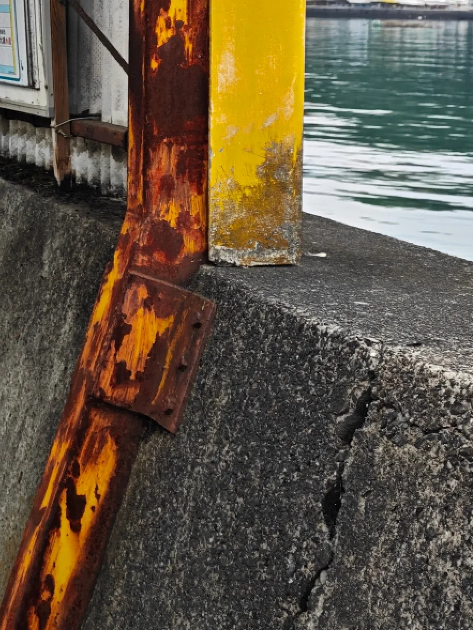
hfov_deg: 16.2
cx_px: -319
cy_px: -16
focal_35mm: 80
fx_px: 1458
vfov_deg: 23.3
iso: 50
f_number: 1.67
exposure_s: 1/1486
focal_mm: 6.62
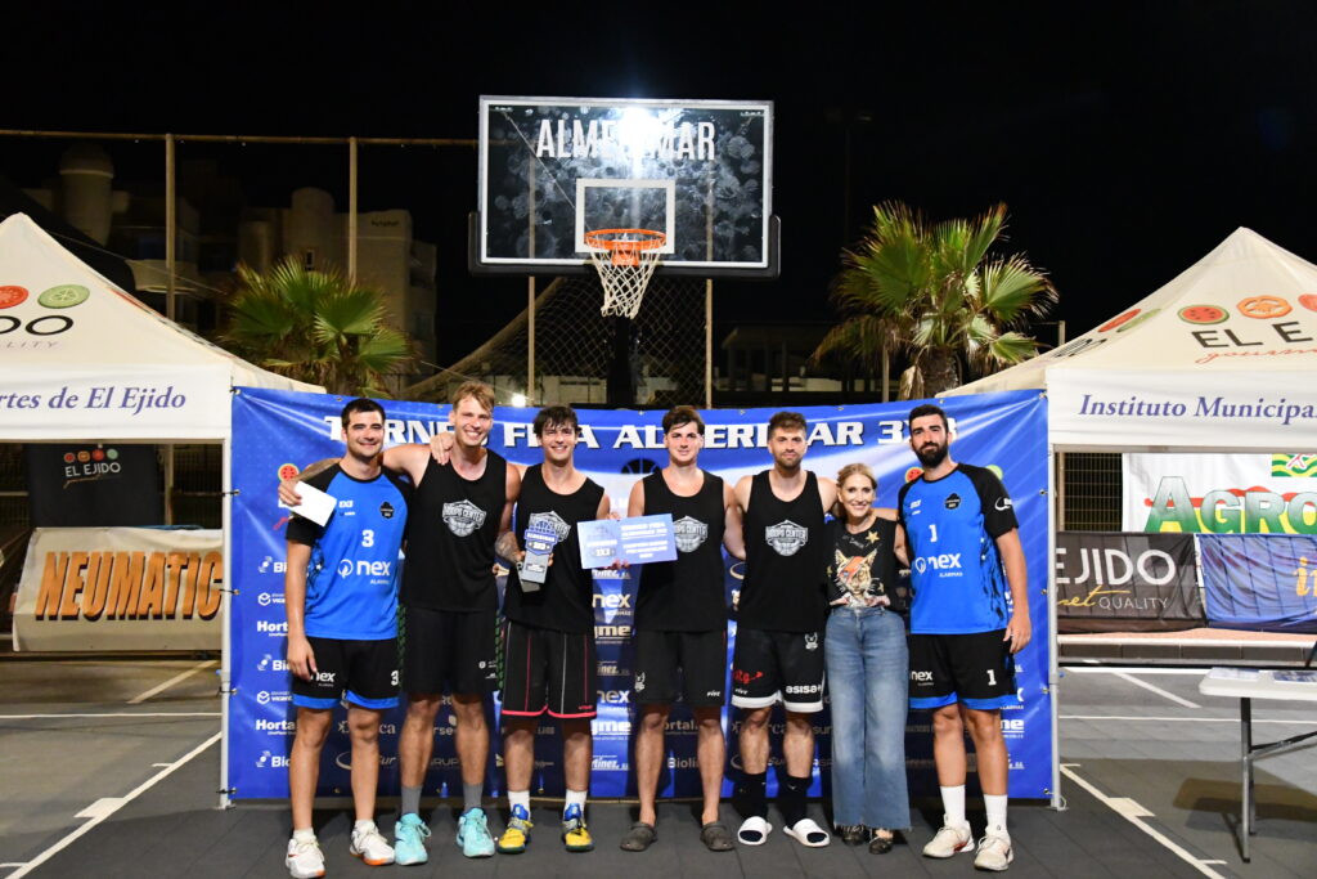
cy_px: 440
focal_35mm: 45
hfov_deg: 43.6
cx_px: 658
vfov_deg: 29.9
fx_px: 1646
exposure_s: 1/60
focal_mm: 30
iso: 9000
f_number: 4.2
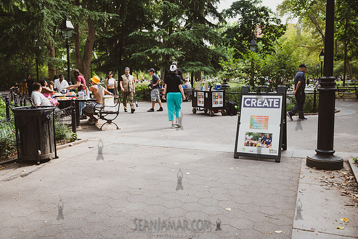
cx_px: 179
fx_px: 325
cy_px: 120
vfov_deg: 40.2
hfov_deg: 57.6
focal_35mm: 33
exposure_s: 1/500
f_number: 4
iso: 320
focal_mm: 32
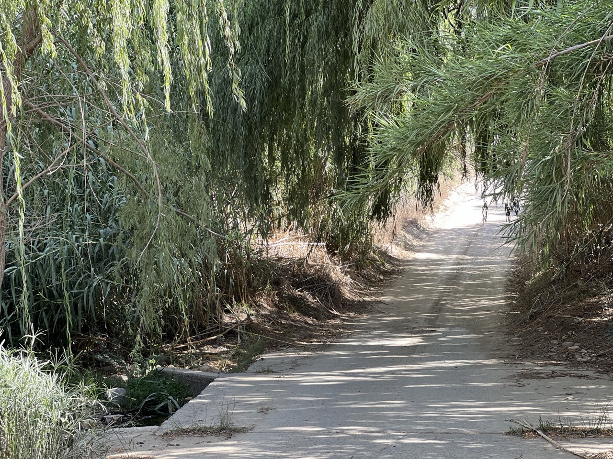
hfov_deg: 25.3
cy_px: 230
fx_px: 1364
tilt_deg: -0.7
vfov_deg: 19.1
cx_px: 306
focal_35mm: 77
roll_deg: +1.4
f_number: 2.8
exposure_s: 1/121
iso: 50
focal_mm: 9
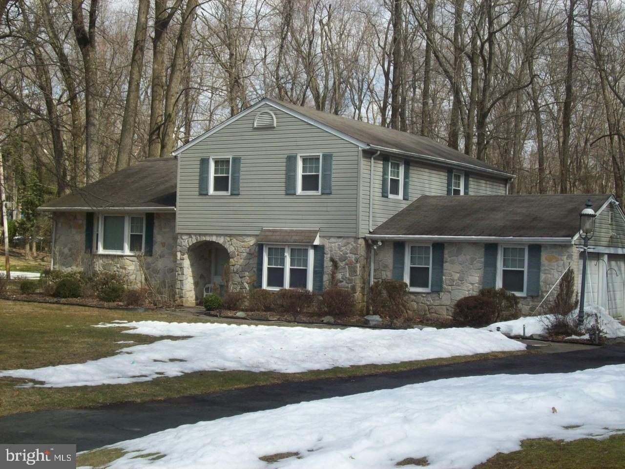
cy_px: 234
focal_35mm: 56
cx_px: 312
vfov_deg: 26.1
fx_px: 1011
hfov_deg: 34.3
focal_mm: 9.4
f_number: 6
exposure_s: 1/275
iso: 80
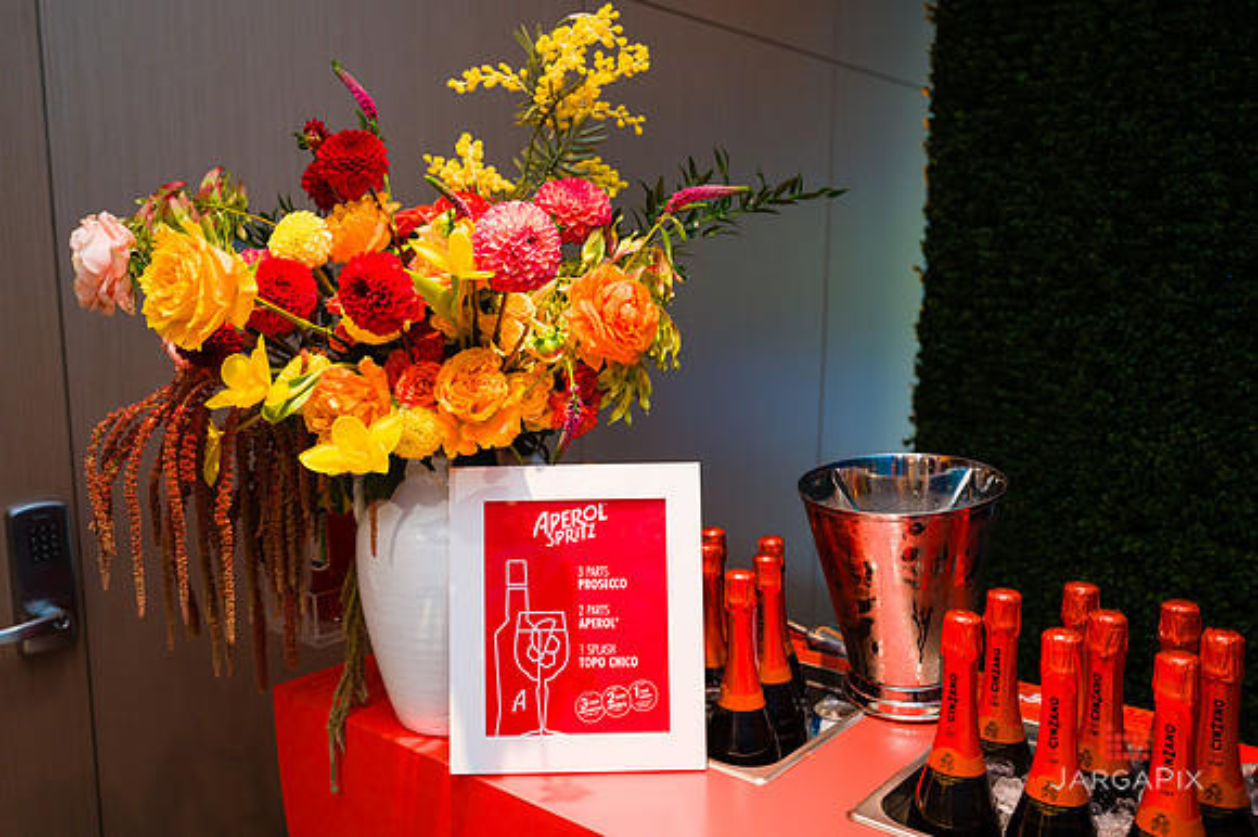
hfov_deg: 63.8
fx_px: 1011
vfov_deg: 45.0
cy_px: 423
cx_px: 625
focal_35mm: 29
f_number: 3.2
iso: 640
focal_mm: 27
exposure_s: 1/160
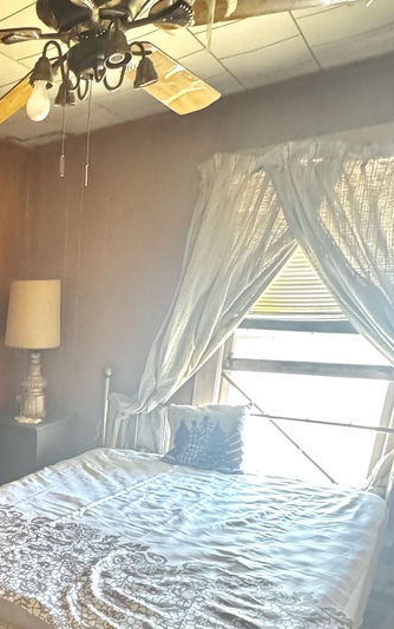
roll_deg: +1.4
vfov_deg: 59.3
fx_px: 515
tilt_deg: -17.5
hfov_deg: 35.7
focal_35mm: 30
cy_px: 478
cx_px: -40
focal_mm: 2.22
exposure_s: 1/50
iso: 1250
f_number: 2.2
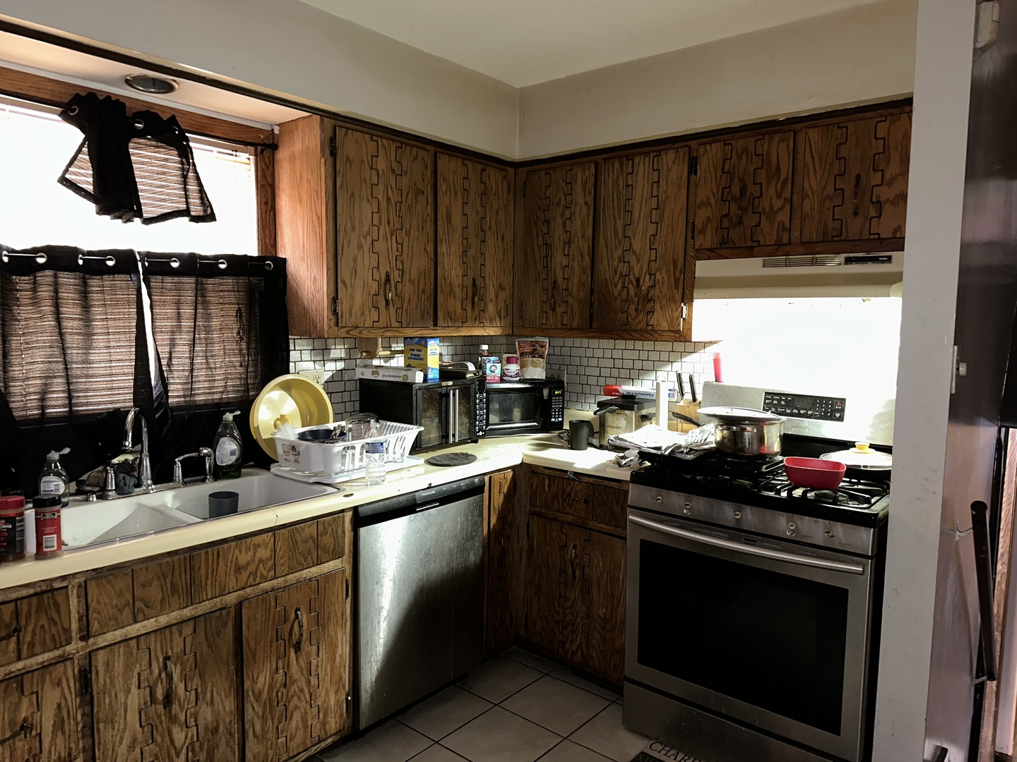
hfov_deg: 71.6
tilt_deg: -5.3
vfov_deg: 56.8
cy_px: 381
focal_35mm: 24
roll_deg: -1.0
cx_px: 508
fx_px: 705
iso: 250
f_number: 1.78
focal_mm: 6.86
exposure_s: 1/4
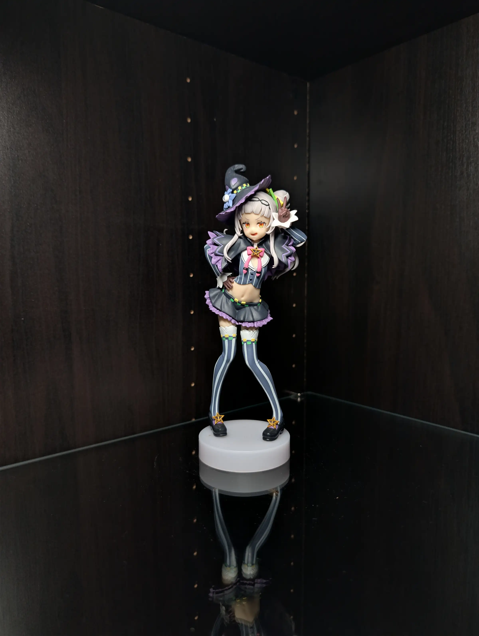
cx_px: 240
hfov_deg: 56.9
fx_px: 442
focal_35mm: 24
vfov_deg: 71.5
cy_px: 318
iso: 47
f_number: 1.68
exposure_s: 1/14.4
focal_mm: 6.9
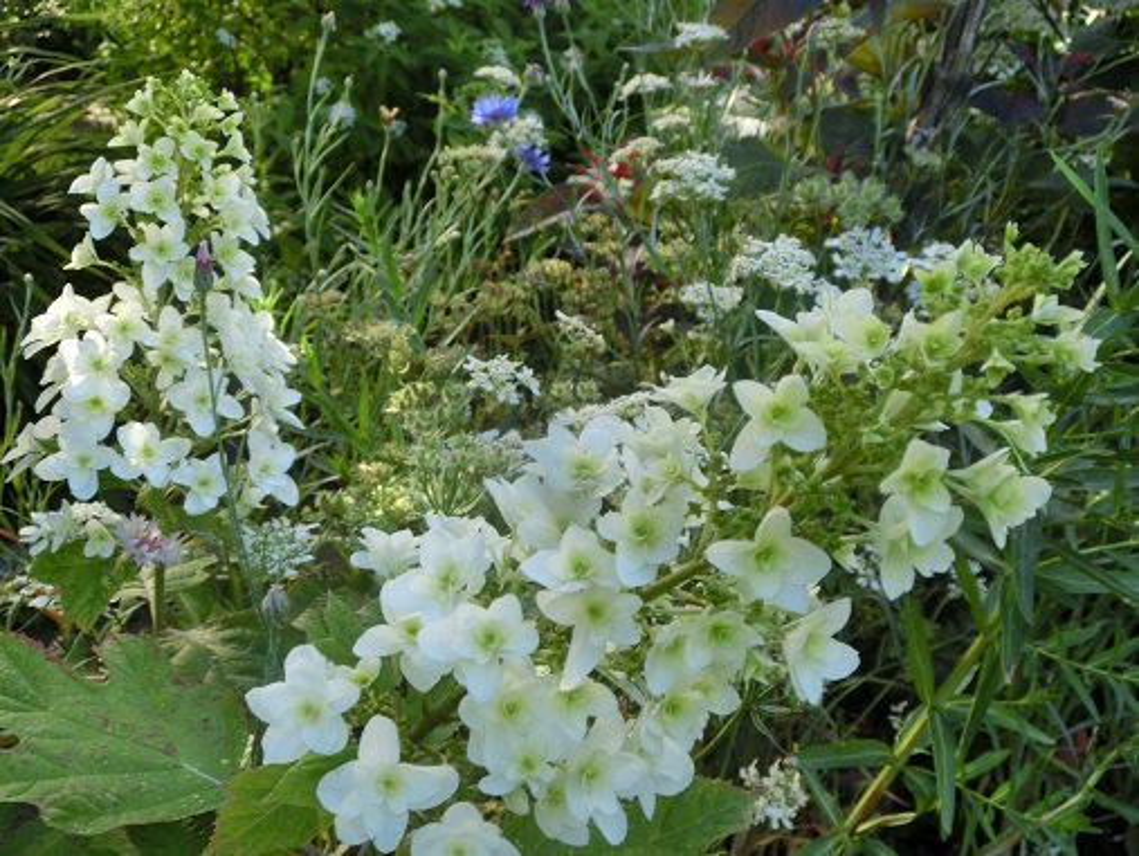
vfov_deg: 38.7
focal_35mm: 37
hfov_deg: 50.1
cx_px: 570
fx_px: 1218
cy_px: 428
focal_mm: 6.5
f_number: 4.1
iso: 100
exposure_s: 1/125
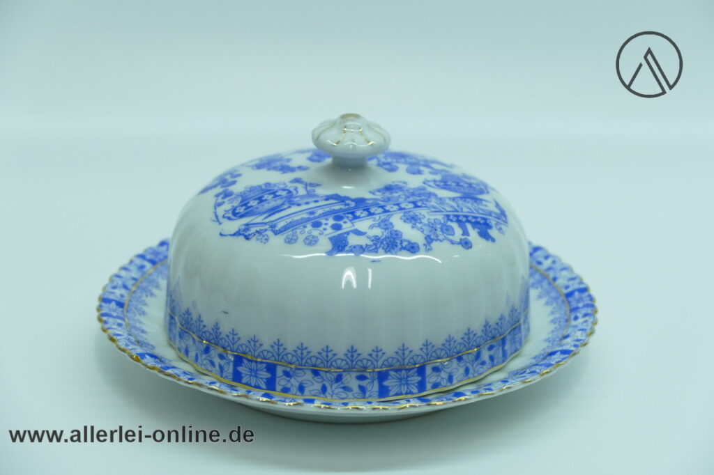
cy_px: 238
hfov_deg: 14.8
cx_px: 357
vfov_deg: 9.9
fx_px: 2756
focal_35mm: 139
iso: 500
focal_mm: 50.69
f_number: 3.9
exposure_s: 1/80
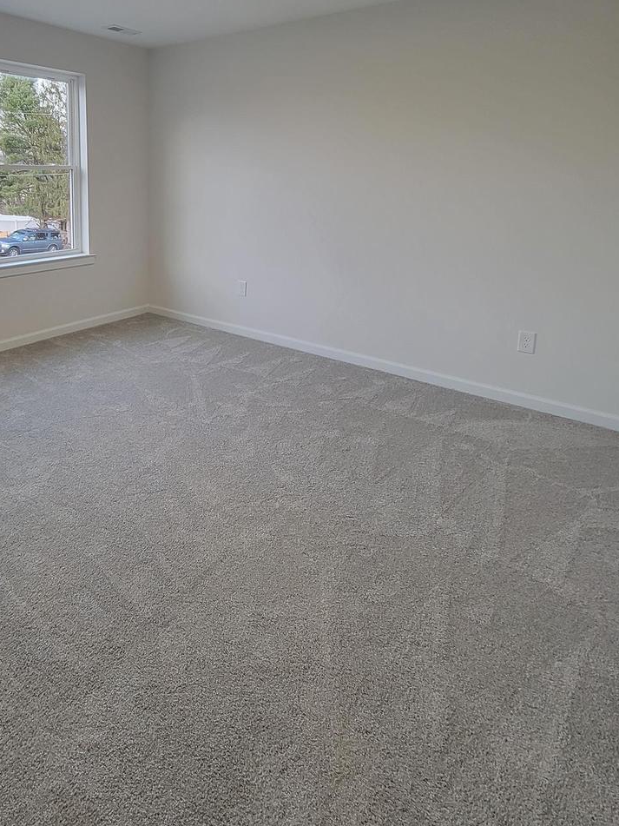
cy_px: 257
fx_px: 501
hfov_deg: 60.9
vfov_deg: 75.8
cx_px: 177
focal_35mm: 21
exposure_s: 1/60
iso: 125
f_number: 2.2
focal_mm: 2.2
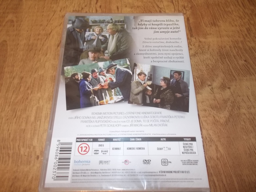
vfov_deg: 48.2
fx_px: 214
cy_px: 96
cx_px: 128
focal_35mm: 29
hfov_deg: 61.7
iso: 320
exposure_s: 1/30
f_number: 3.3
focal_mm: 4.1
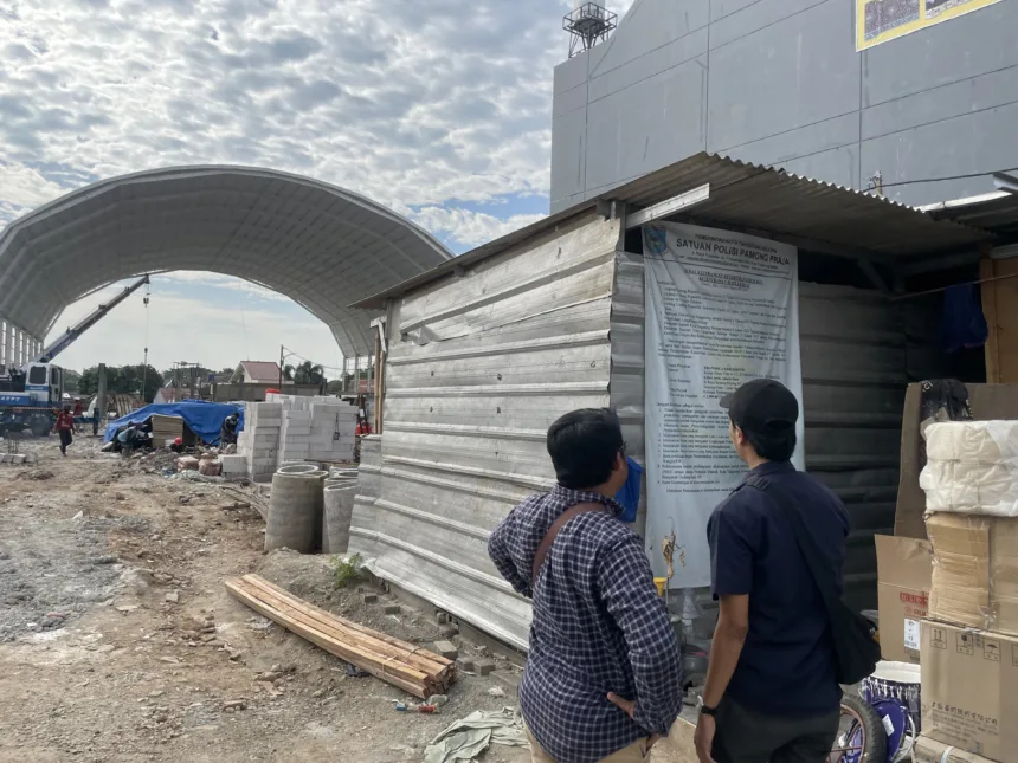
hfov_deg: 67.3
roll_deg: -1.9
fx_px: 765
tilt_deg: +2.9
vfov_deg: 53.1
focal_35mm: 26
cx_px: 509
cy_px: 382
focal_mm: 4.2
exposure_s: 1/3401
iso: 32
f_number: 1.6
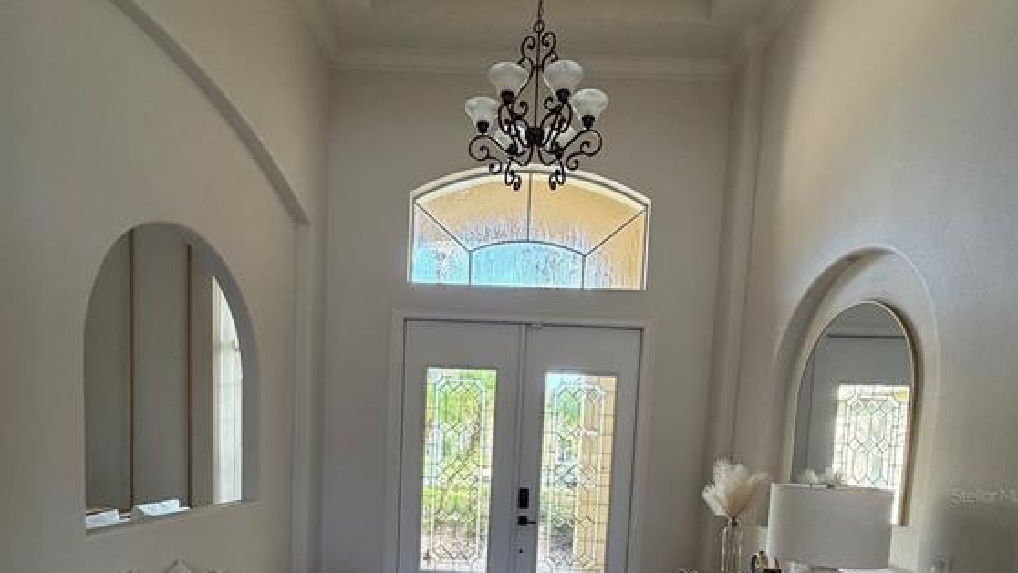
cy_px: 495
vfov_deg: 49.0
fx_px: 567
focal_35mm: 21
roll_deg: -2.2
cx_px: 509
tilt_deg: -4.2
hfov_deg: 83.8
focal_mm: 2.22
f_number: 2.2
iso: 320
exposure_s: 1/121
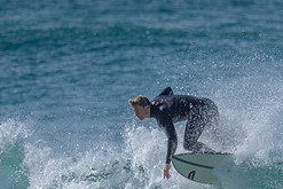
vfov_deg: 0.5
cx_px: 272
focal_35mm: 2579
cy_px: 214
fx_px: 20285
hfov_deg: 0.8
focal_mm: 800
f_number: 6.3
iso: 220
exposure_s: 1/2000
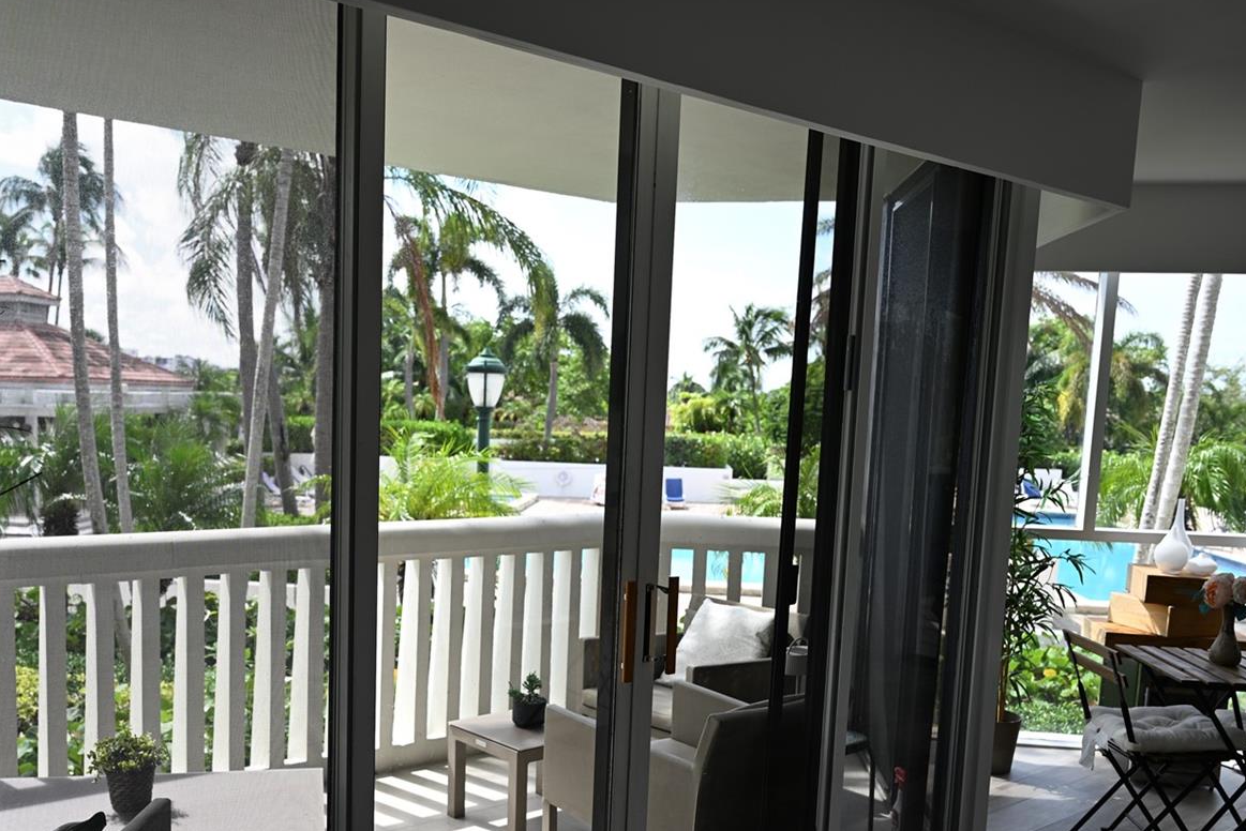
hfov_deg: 56.9
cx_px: 513
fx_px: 1142
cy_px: 540
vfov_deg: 39.6
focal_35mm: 33
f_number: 4
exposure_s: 1/160
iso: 100
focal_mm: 24
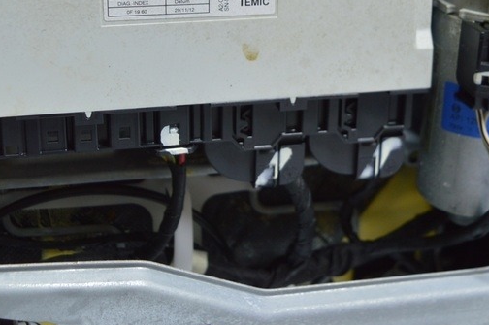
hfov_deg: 31.3
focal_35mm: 64
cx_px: 193
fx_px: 869
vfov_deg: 20.7
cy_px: 26
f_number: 3.8
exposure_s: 1/50
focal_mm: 21
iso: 400
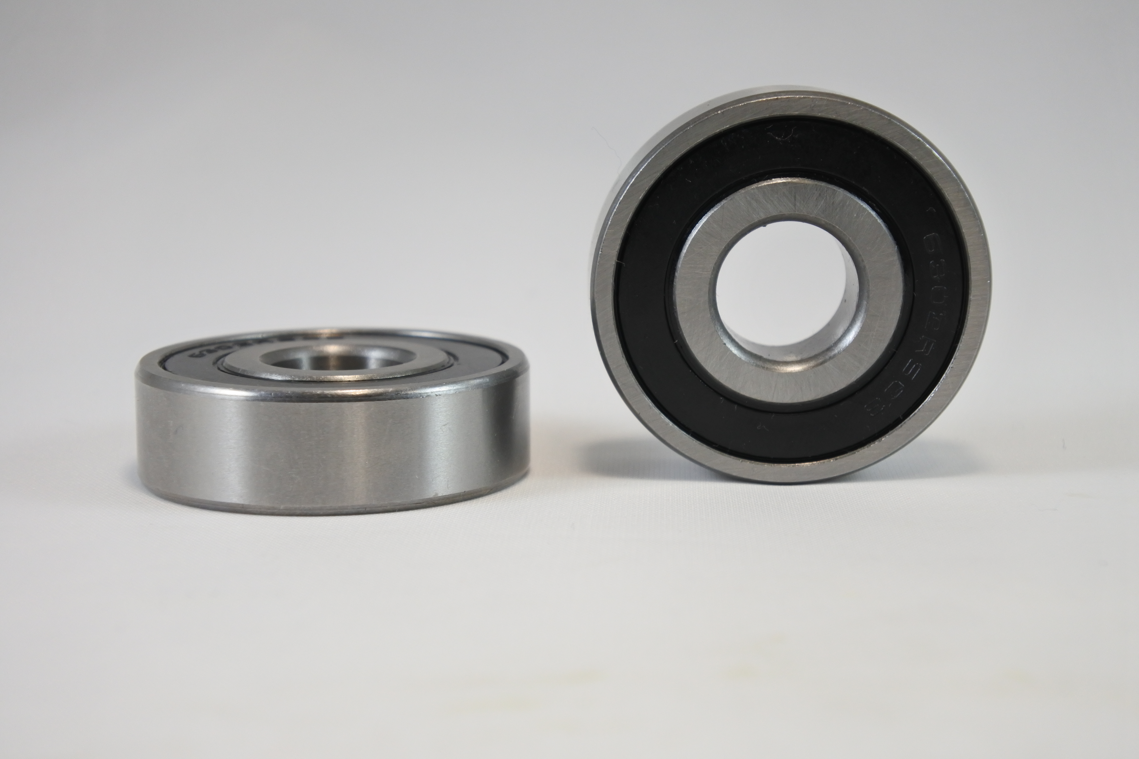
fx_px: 2278
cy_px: 380
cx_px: 570
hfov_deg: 28.1
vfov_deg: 18.9
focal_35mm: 72
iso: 400
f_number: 5.3
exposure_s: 1/125
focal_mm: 26.8
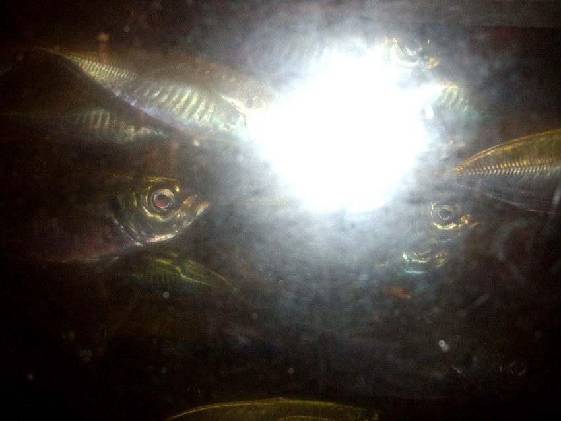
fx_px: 600
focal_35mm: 37
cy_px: 210
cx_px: 280
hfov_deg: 50.1
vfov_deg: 38.7
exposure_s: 1/50
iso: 160
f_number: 2.8
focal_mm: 6.2
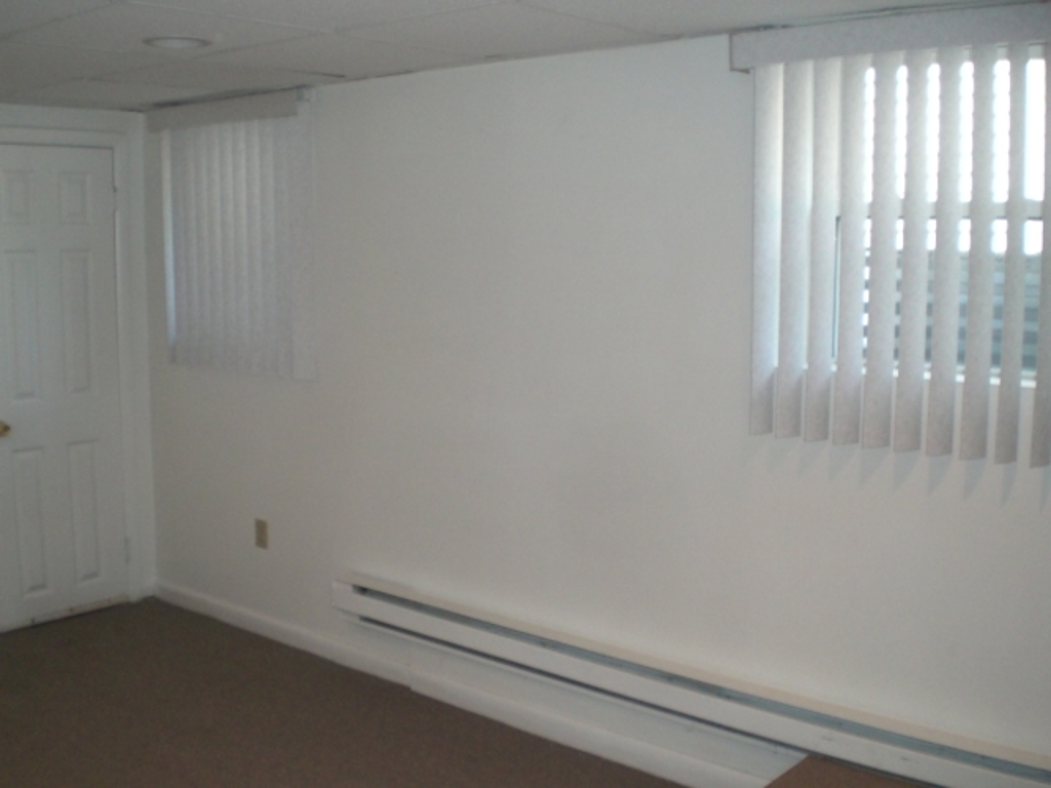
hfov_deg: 49.0
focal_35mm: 38
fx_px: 1154
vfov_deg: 37.7
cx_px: 526
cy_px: 394
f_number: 3.1
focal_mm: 6.3
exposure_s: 1/60
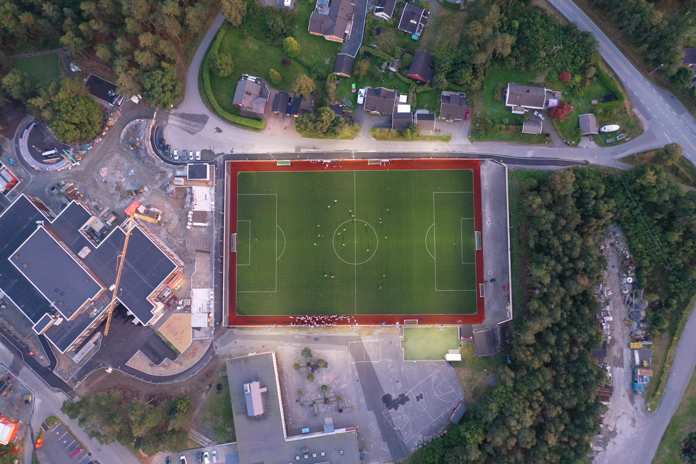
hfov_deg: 65.5
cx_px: 348
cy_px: 232
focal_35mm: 28
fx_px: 541
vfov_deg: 46.4
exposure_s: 1/25
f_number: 2.8
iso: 800
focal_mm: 10.26
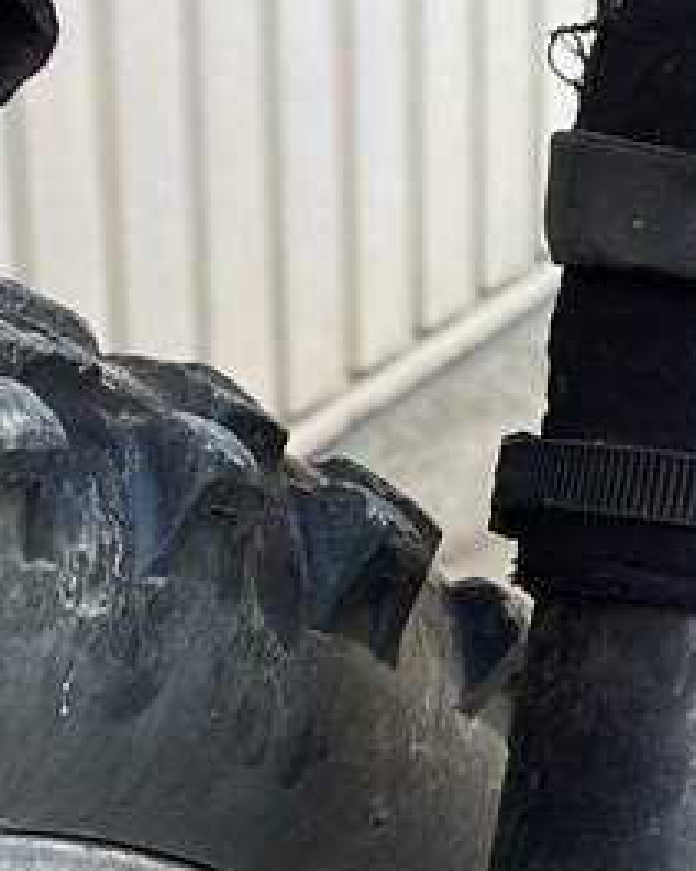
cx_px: 325
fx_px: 3710
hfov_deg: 10.7
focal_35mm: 144
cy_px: 571
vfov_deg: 13.4
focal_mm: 5.1
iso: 50
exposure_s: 1/122
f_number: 1.6
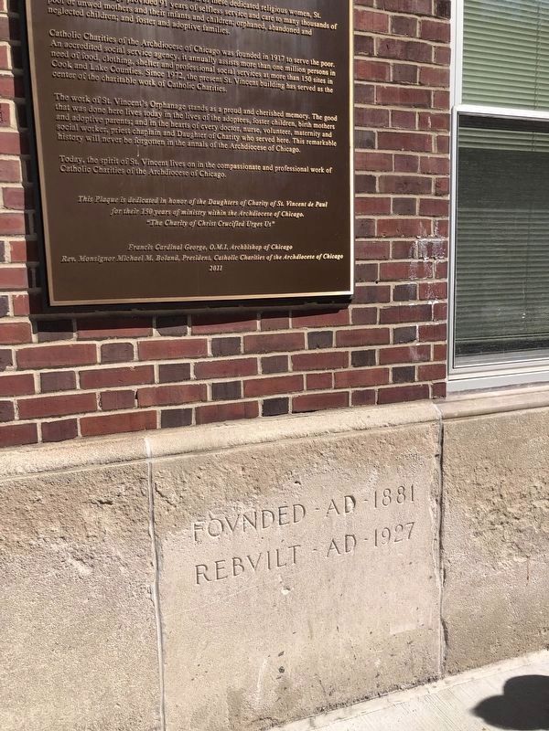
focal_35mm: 28
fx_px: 592
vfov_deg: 63.4
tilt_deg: -7.0
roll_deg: +2.0
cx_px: 274
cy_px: 366
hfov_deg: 49.7
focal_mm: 3.99
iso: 20
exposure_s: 1/2000
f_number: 1.8
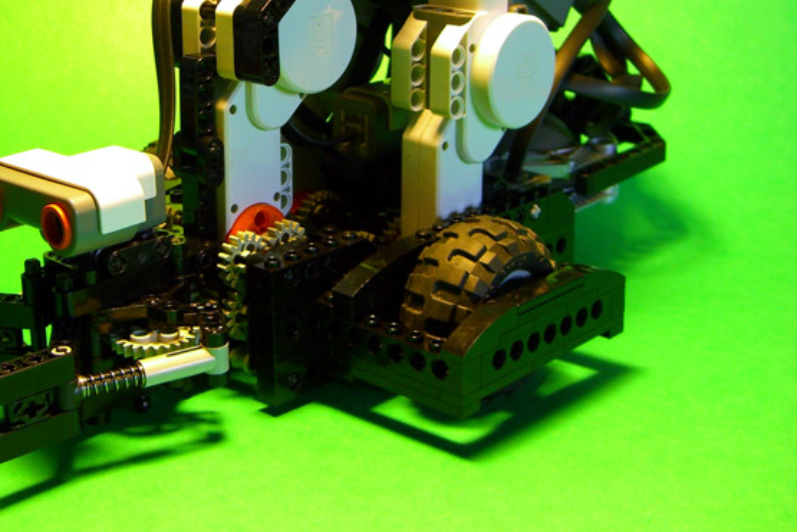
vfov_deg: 23.5
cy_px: 122
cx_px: 246
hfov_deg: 34.6
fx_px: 1262
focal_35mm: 57
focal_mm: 7.9
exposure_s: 1/25
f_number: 2.8
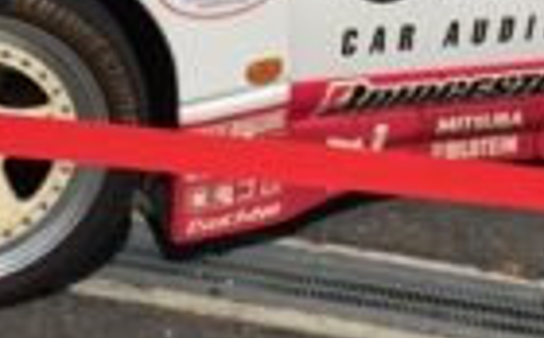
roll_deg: -7.0
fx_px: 1628
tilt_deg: -18.2
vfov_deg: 11.5
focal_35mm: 110
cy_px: -107
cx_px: 365
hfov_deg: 18.9
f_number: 2.2
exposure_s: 1/7937
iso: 32
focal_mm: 4.15
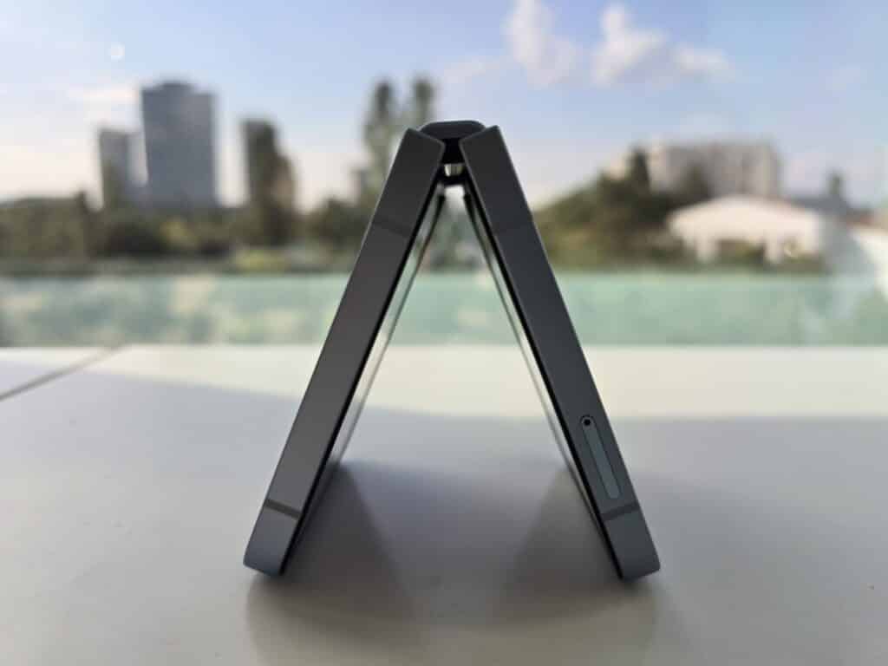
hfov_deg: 73.9
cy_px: 333
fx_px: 590
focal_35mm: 23
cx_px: 444
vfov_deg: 58.9
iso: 32
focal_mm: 6.3
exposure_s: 1/180
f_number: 1.7
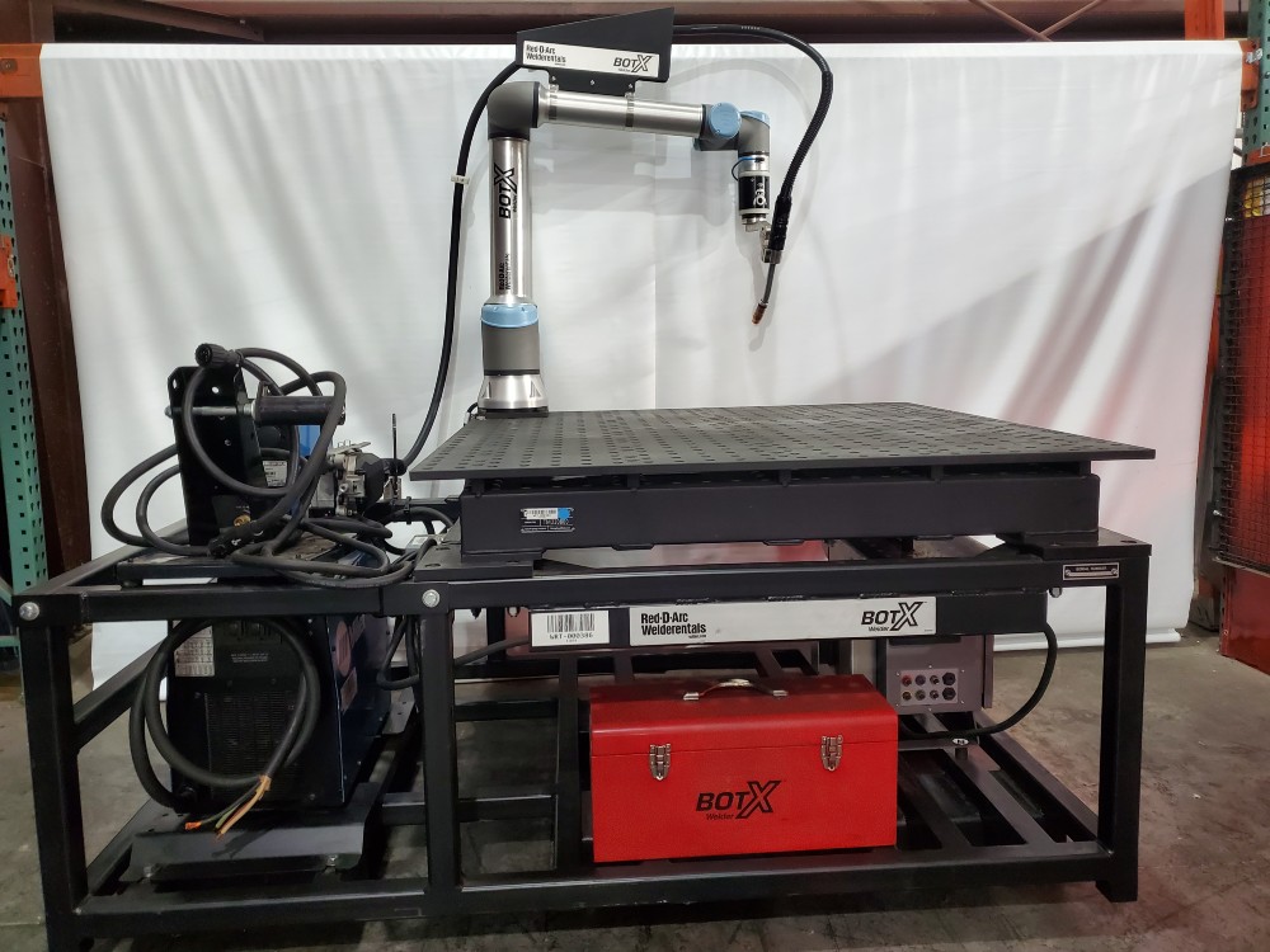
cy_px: 476
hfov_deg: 67.3
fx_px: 954
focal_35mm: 26
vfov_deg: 53.1
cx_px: 635
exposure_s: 1/50
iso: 320
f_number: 1.5
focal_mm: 4.3
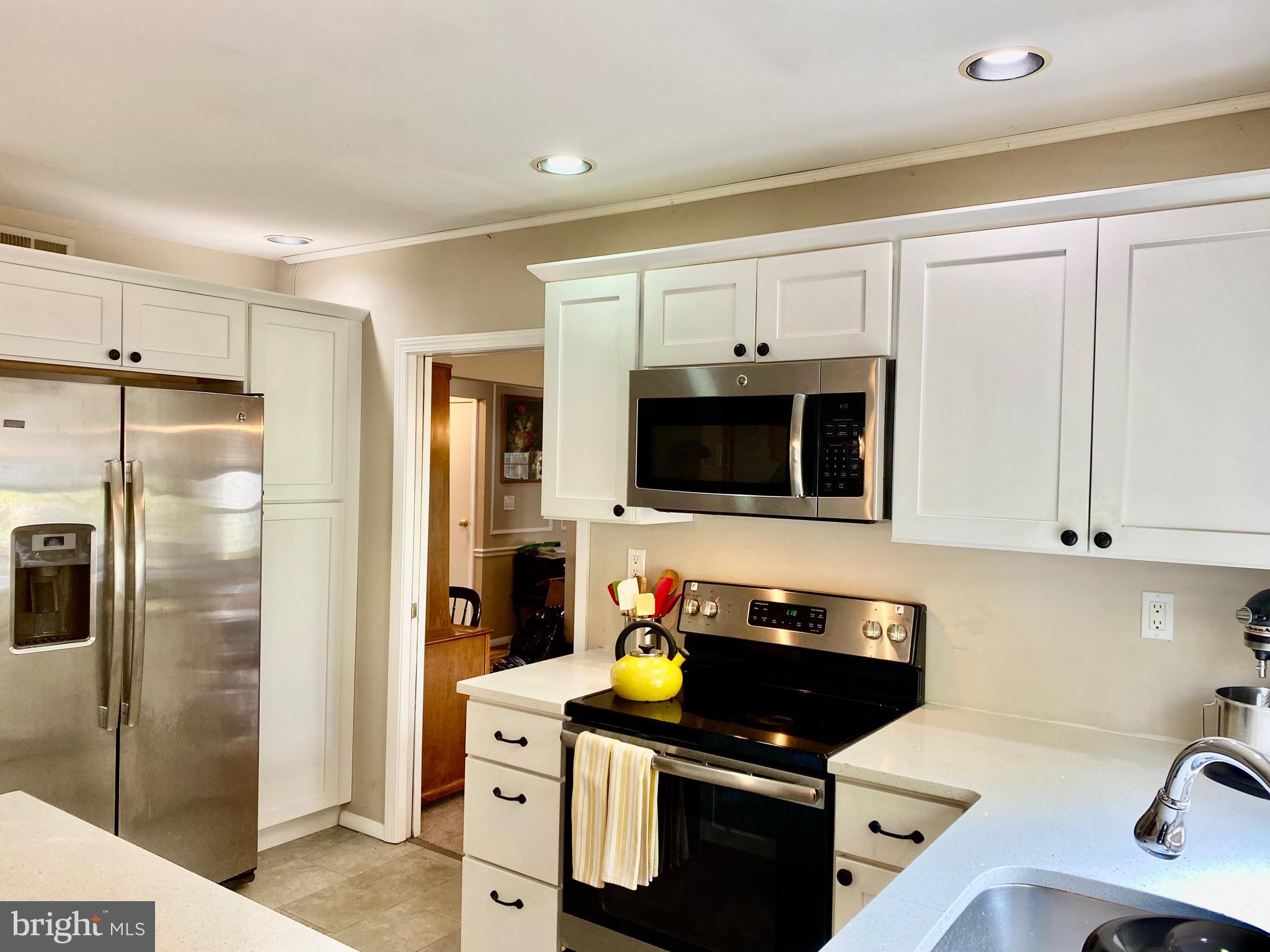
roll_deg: -1.6
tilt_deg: -1.9
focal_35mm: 26
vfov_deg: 53.1
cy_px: 476
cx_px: 635
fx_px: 954
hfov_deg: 67.3
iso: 100
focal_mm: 4.25
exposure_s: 1/120
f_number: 1.8
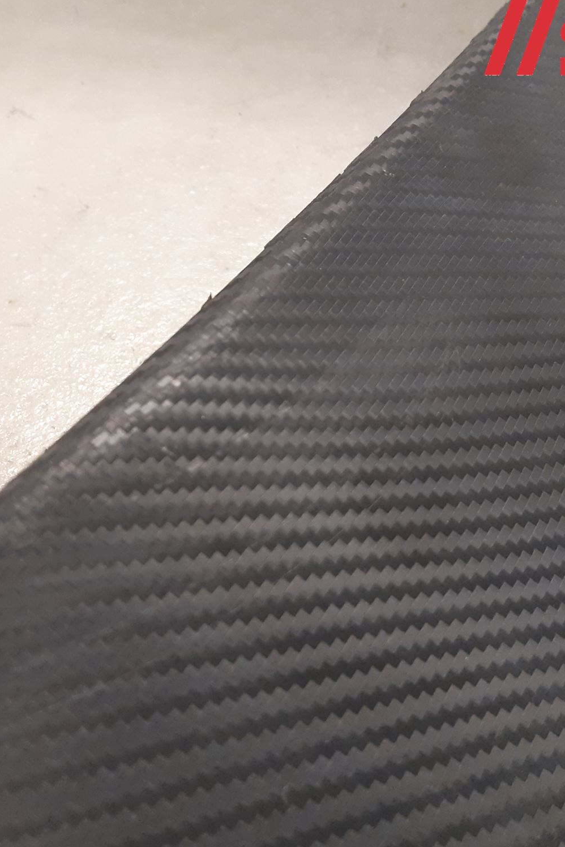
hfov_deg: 35.9
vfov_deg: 51.9
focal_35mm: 37
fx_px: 871
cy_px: 414
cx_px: 252
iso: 250
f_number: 1.7
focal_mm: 3.93
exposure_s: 1/60
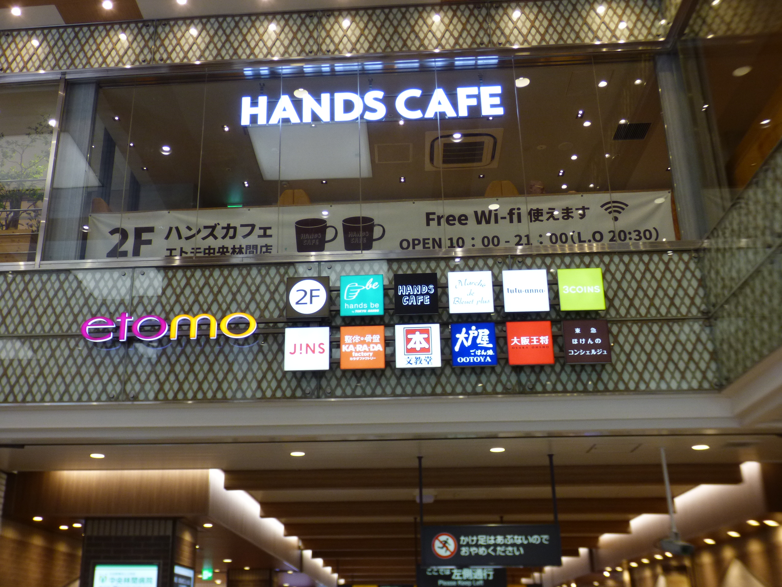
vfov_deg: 36.8
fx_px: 881
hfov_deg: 47.9
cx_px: 391
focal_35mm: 39
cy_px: 294
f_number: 3.5
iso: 200
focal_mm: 6.8
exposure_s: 1/60
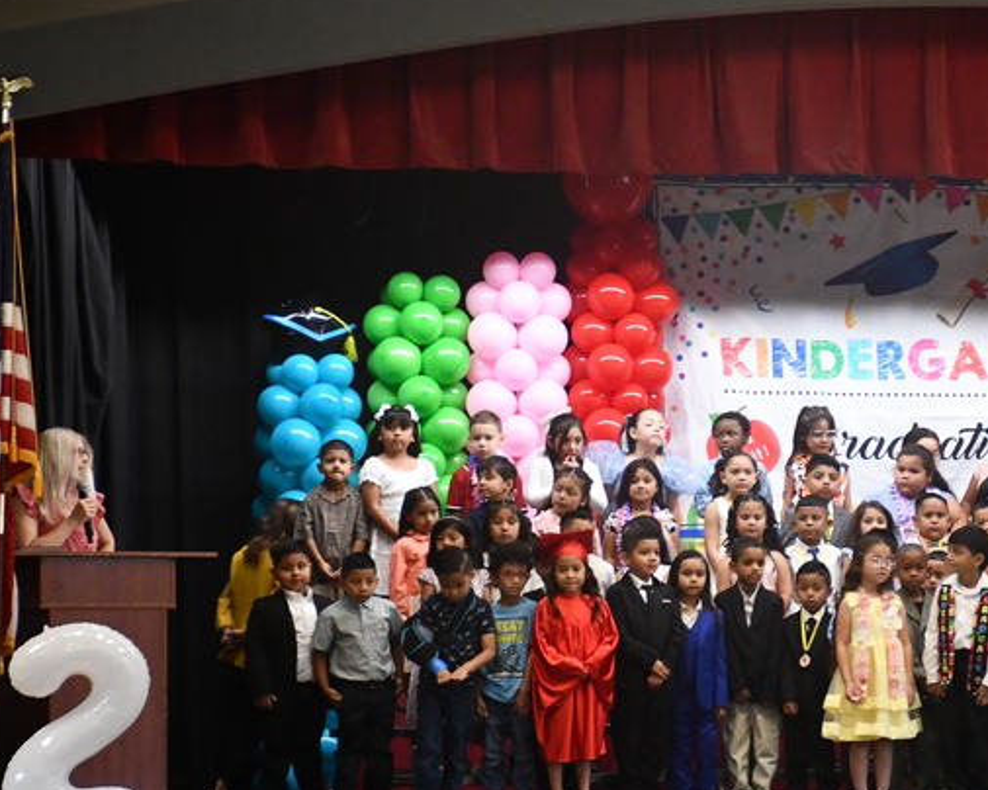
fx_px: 4679
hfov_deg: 11.9
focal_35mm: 160
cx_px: 939
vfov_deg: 9.7
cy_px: 466
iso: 3600
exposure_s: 1/125
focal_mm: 56
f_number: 4.8
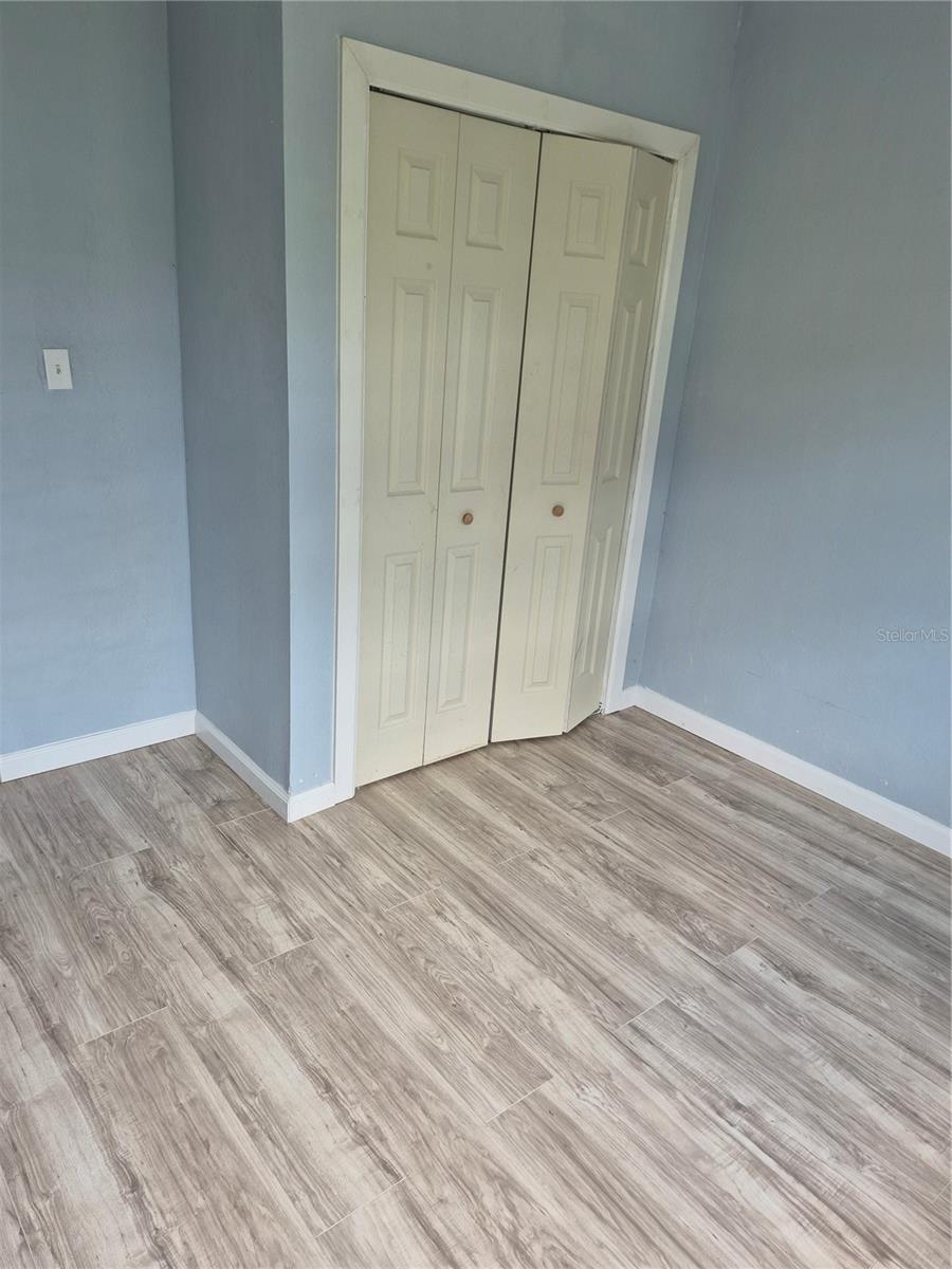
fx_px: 843
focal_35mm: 23
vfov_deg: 73.9
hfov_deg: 58.9
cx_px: 476
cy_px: 634
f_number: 1.8
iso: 80
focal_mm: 5.4
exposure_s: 1/180
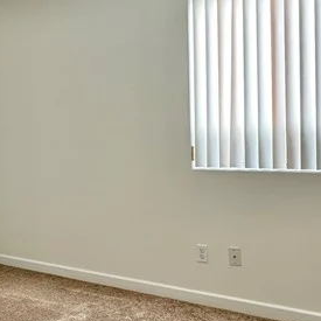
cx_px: 32
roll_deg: +1.1
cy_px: 140
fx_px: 483
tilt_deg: -0.3
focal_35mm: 46
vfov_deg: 36.7
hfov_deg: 34.7
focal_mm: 2.22
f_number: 2.2
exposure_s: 1/127
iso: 40
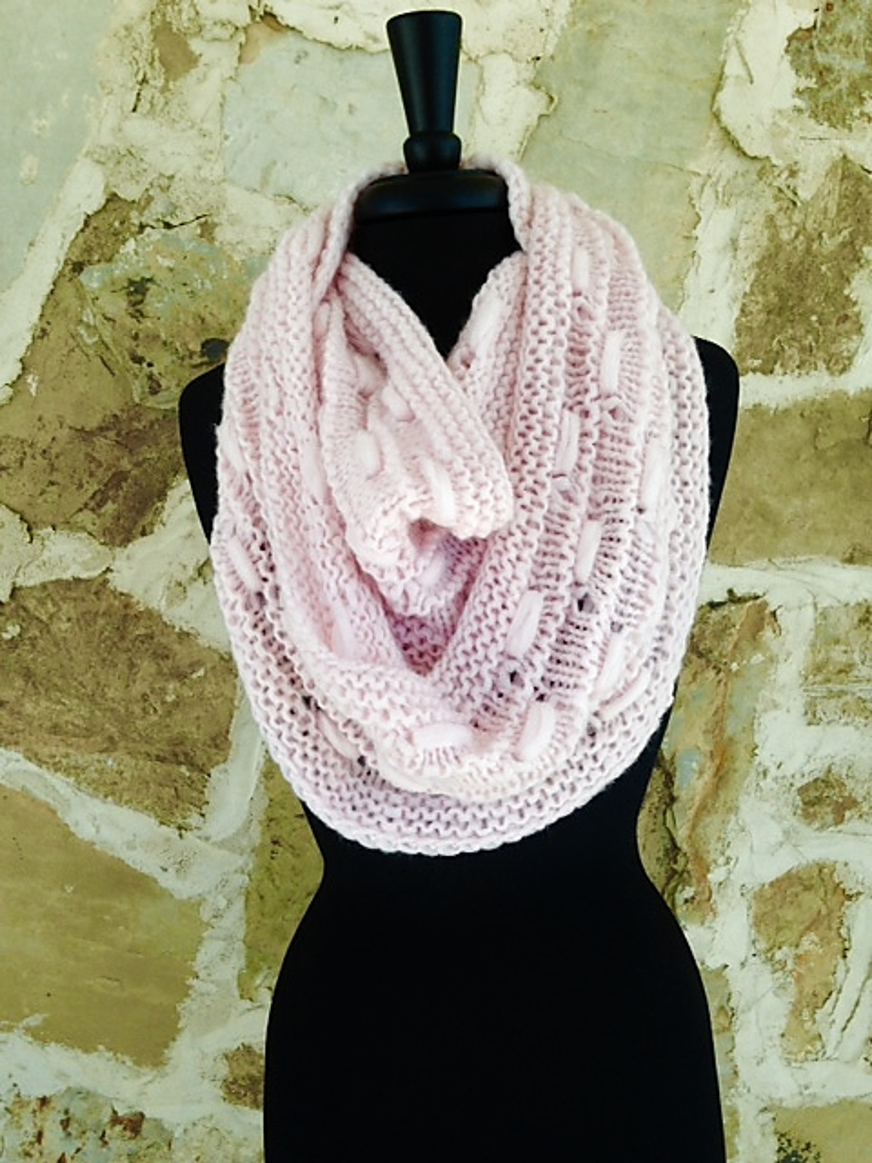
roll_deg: -0.2
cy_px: 582
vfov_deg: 55.4
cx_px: 436
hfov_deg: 42.9
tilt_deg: -10.2
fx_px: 1108
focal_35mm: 33
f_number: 2.4
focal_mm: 4.12
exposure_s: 1/407
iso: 50
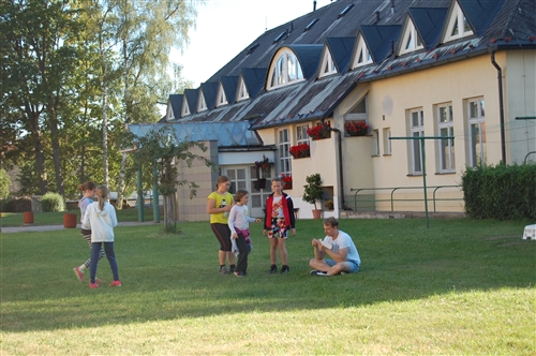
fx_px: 1227
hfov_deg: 24.6
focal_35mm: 82
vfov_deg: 16.5
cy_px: 178
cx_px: 268
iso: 200
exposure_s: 1/160
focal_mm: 55
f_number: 6.3
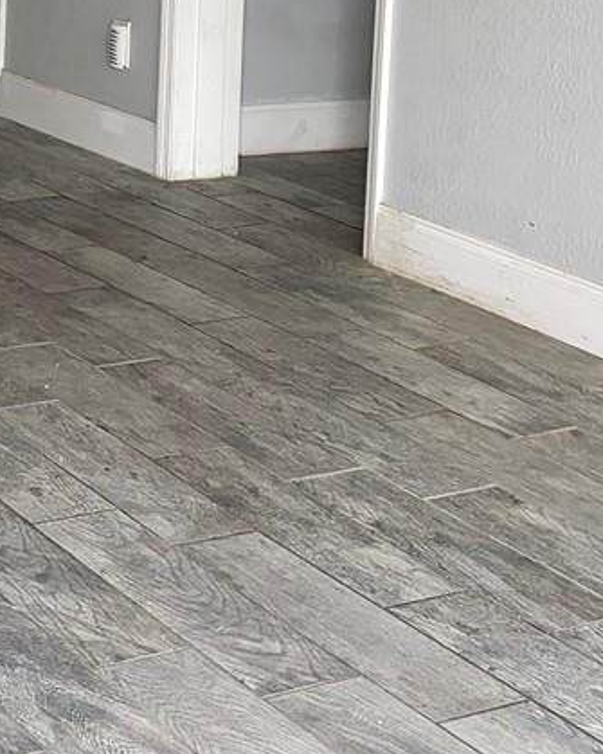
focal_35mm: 97
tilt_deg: -4.3
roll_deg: -2.3
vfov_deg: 18.7
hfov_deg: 15.6
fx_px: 2165
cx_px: 31
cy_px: -140
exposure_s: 1/47
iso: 500
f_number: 1.6
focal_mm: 5.96
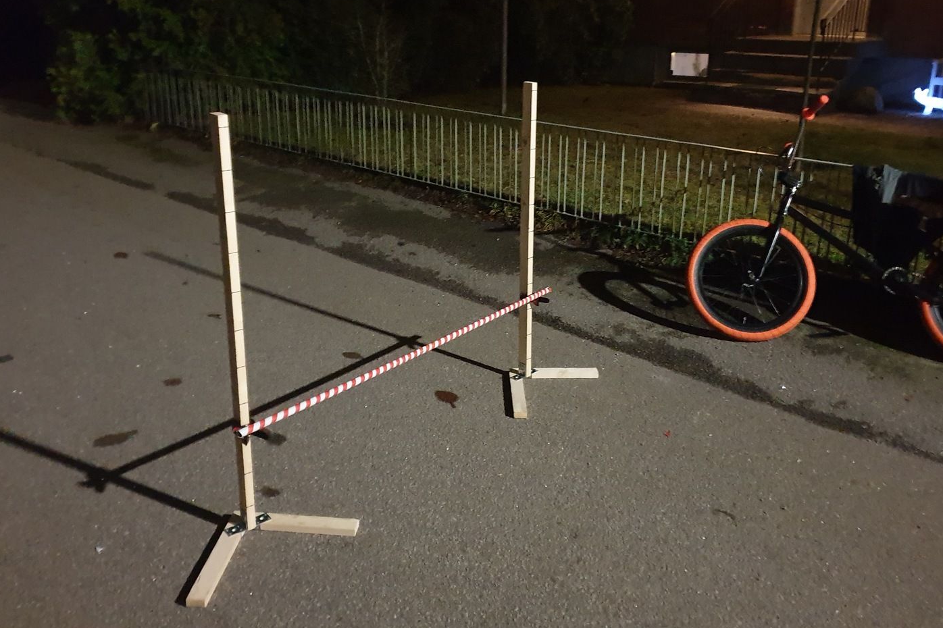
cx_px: 526
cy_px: 236
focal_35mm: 31
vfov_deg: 42.0
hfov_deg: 60.1
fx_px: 812
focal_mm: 4.3
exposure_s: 1/8
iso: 1000
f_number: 1.5
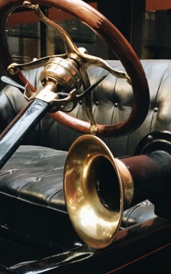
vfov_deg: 33.9
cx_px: 86
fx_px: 448
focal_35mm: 60
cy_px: 166
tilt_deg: -9.8
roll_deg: +0.7
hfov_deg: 21.6
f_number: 2.2
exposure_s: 1/17
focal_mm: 4.15
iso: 320
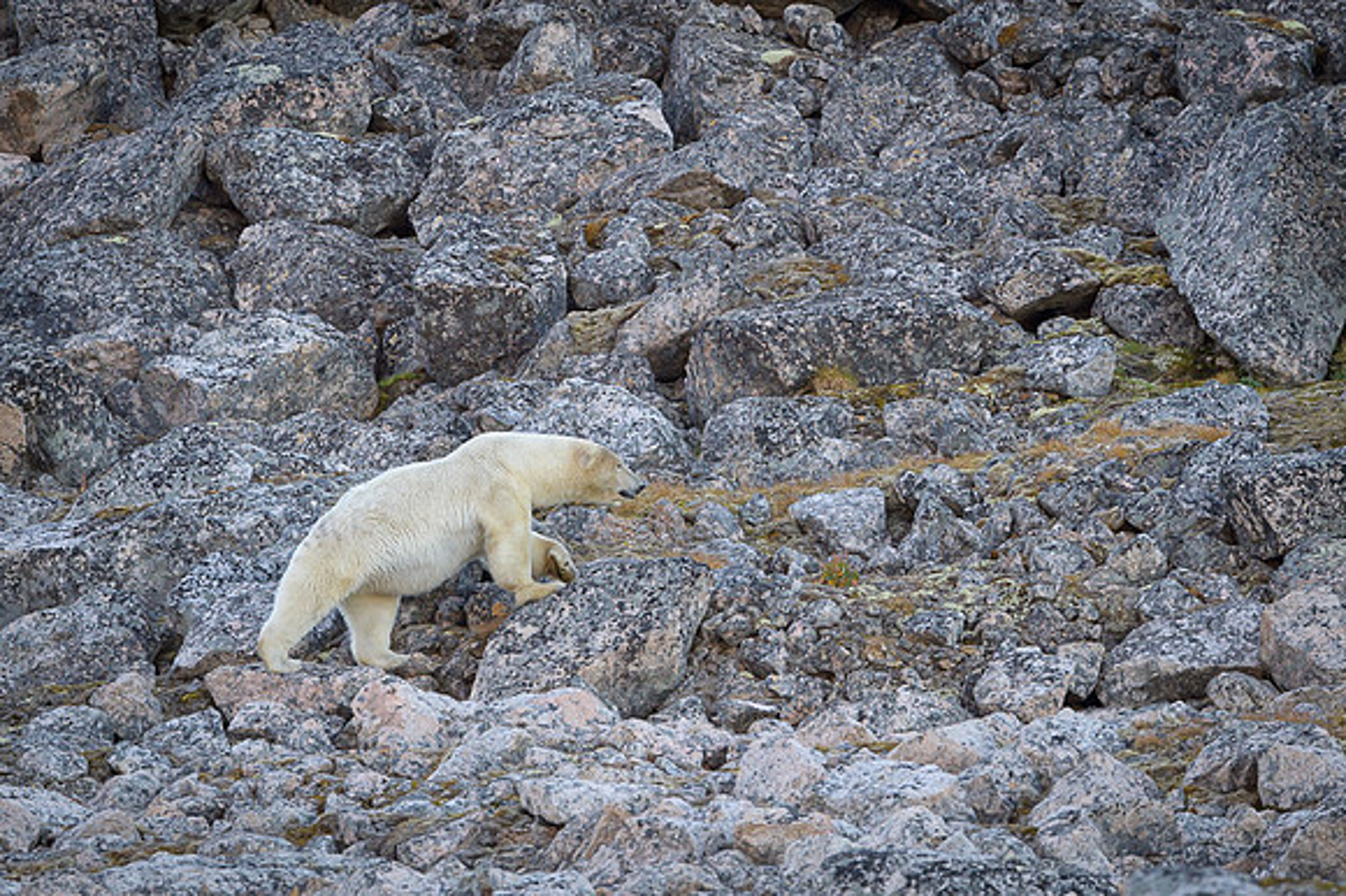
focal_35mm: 643
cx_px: 643
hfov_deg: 3.2
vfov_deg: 2.1
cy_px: 372
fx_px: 24008
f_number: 5.6
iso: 2500
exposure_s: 1/1600
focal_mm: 500
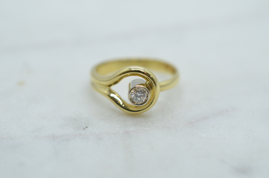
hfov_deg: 33.5
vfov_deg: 22.5
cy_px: 89
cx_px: 134
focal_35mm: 60
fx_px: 447
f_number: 6.3
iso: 2500
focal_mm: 40
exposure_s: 1/1000
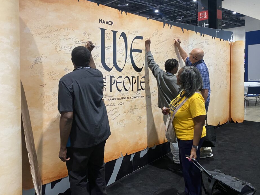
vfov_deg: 48.2
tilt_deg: -6.9
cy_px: 92
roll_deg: +4.5
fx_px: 218
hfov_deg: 61.6
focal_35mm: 29
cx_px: 131
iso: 320
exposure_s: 1/60
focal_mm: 4.25
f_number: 1.8
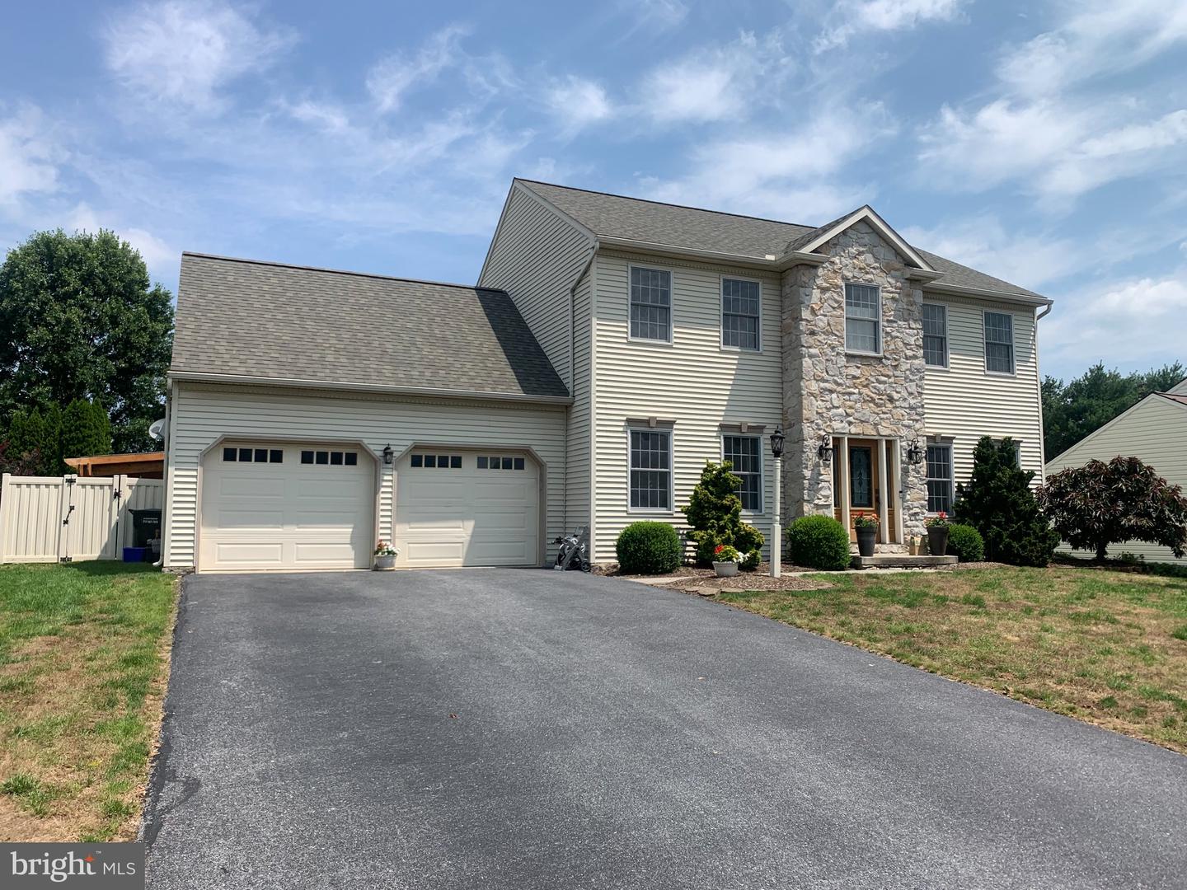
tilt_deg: +6.7
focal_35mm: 26
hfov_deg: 67.3
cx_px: 594
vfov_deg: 53.1
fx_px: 892
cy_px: 445
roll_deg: +0.3
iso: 25
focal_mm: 4.25
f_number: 1.8
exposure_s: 1/2481
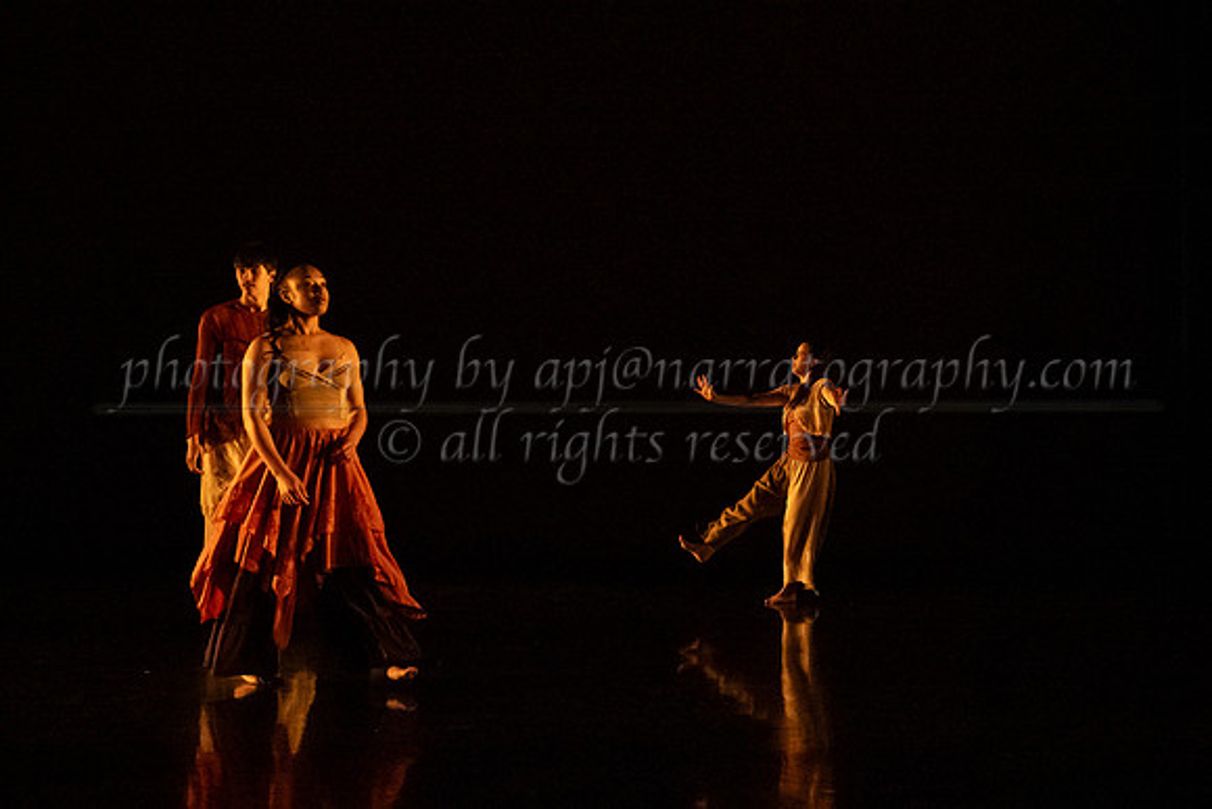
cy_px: 406
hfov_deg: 29.9
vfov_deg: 20.9
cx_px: 1027
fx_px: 2197
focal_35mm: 65
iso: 4000
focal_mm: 37
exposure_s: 1/400
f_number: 4
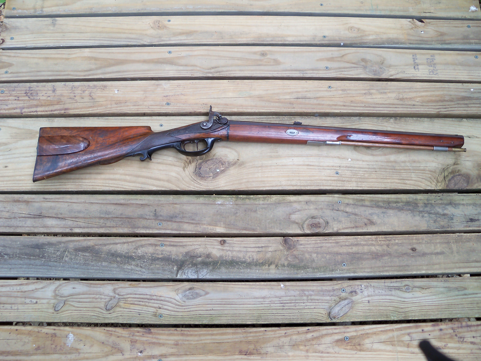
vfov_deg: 40.7
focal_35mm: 35
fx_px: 486
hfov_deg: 52.6
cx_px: 240
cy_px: 180
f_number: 3.5
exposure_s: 1/50
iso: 80
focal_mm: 6.2
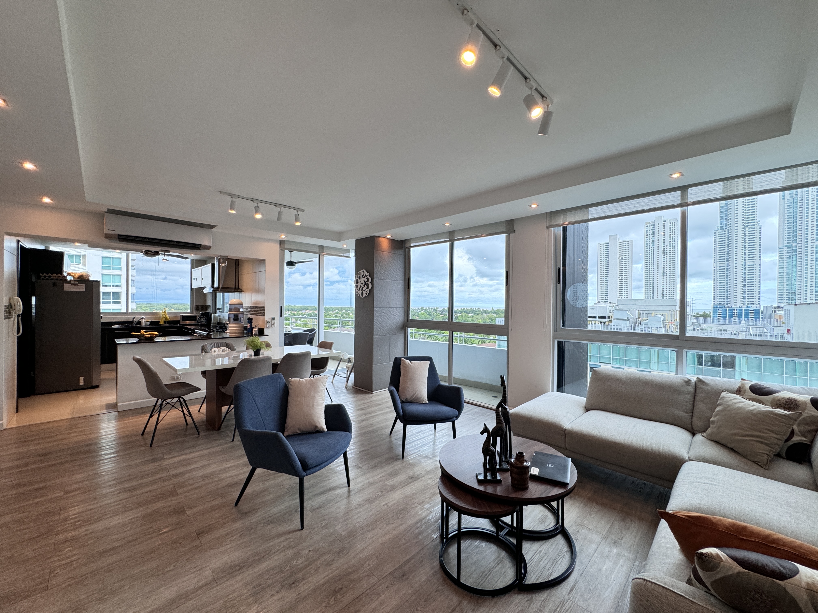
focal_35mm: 14
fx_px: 331
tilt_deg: +0.3
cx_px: 409
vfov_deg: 85.7
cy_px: 306
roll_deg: -0.2
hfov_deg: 102.1
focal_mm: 2.22
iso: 160
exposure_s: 1/120
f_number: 2.2
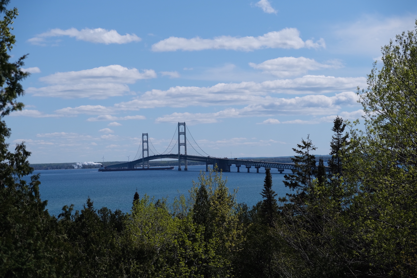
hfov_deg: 25.7
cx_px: 208
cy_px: 139
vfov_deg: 17.3
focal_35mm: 79
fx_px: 915
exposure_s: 1/1700
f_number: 5
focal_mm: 52.4
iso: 160
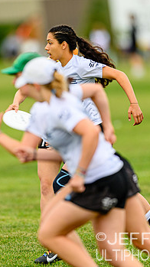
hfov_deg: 1.7
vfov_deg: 3.1
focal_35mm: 696
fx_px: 4927
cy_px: 122
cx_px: 45
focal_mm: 400
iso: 400
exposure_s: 1/1250
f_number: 3.2
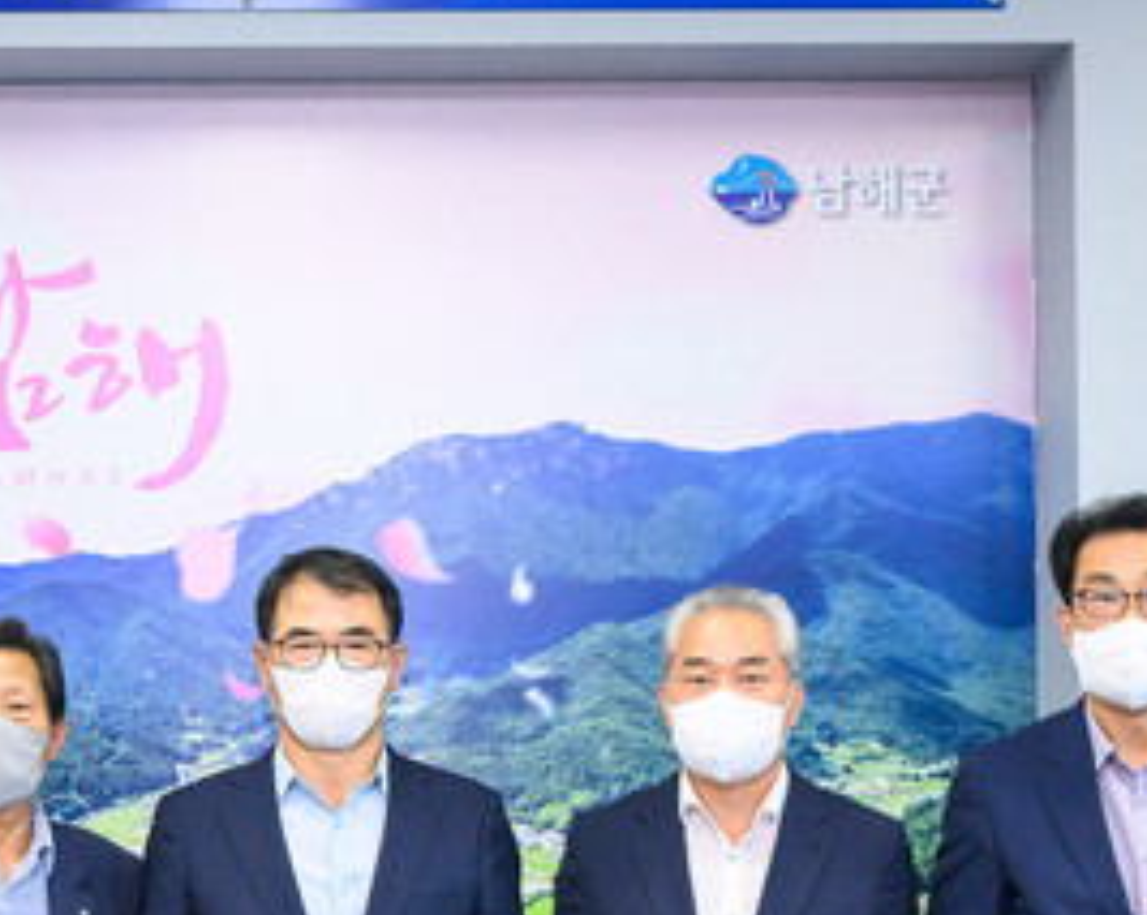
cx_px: 245
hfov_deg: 19.4
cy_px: 698
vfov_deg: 15.6
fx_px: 3323
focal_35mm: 98
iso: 2000
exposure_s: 1/200
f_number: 5.6
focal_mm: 48
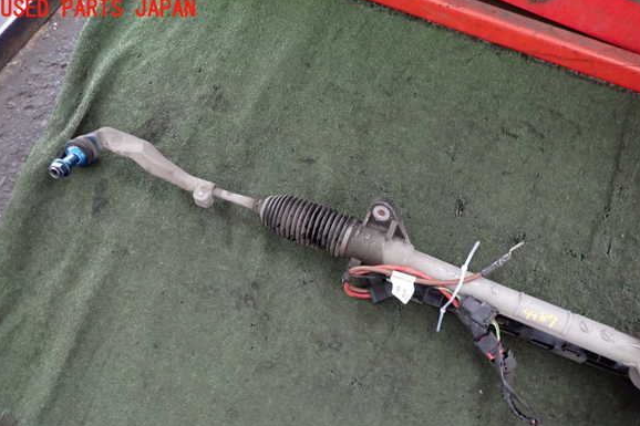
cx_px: 327
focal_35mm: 27
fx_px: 480
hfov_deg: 67.4
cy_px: 245
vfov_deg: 47.7
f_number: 2
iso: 800
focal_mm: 4.5
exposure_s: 1/30
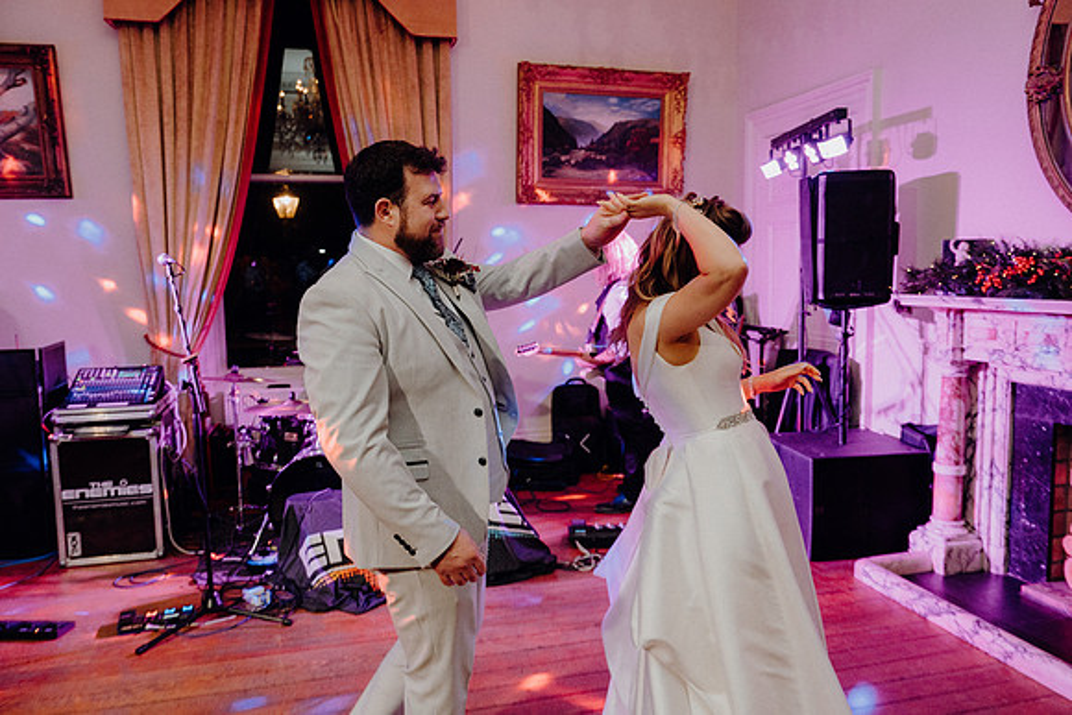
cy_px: 358
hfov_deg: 65.5
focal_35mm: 28
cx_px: 536
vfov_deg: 46.4
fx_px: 834
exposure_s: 1/160
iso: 2500
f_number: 3.5
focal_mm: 28
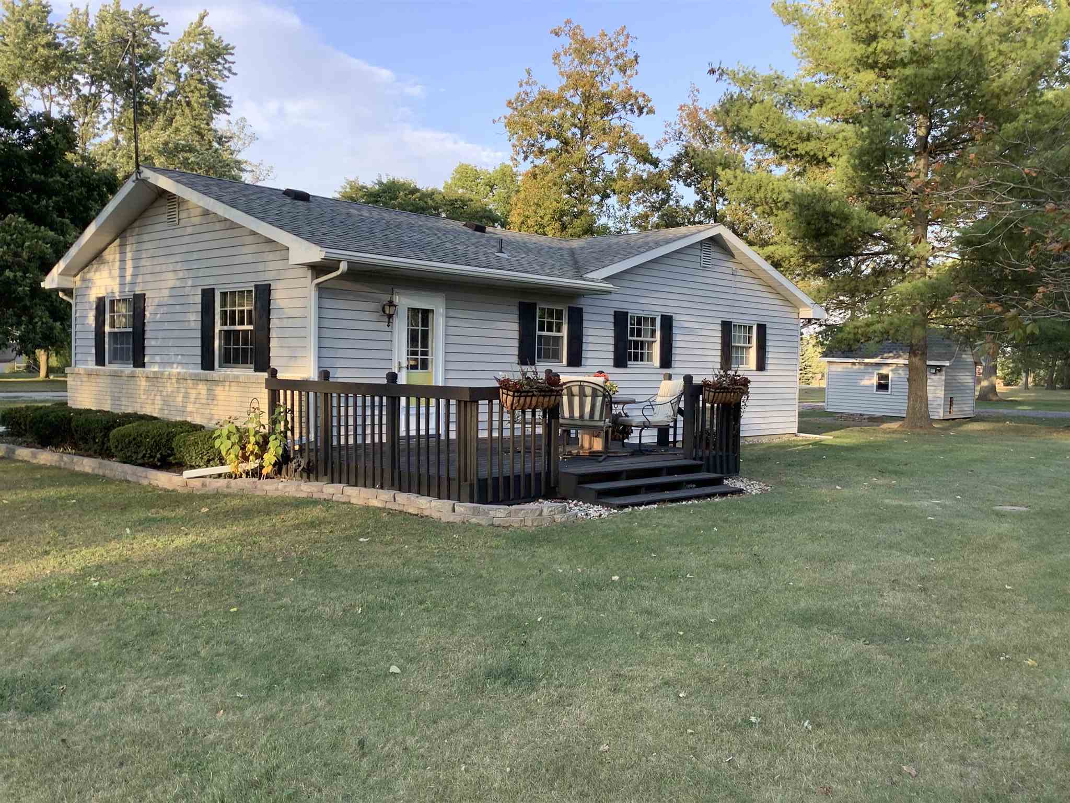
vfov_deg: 45.4
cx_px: 535
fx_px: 958
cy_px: 402
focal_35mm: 31
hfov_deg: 58.4
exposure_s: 1/120
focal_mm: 3.3
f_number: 2.4
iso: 25
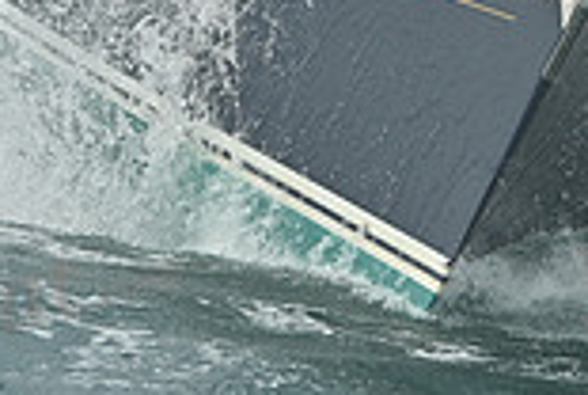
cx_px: 383
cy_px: 78
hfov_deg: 4.6
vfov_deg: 3.1
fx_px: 7331
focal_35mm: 448
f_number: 9
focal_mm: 120
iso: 320
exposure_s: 1/1250
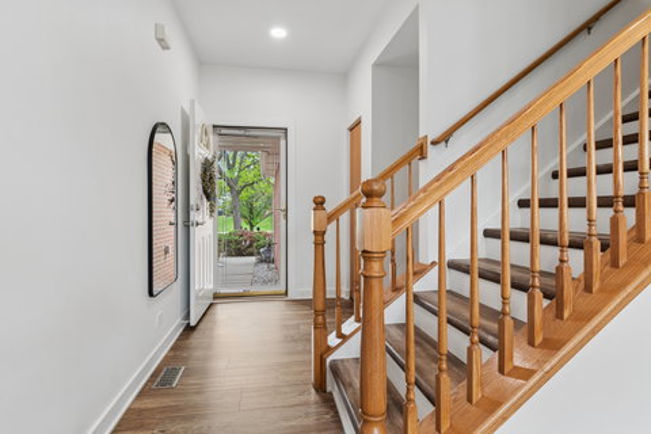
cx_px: 326
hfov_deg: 90.0
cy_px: 217
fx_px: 325
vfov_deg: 67.4
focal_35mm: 18
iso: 250
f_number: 8
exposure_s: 1/20
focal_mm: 12
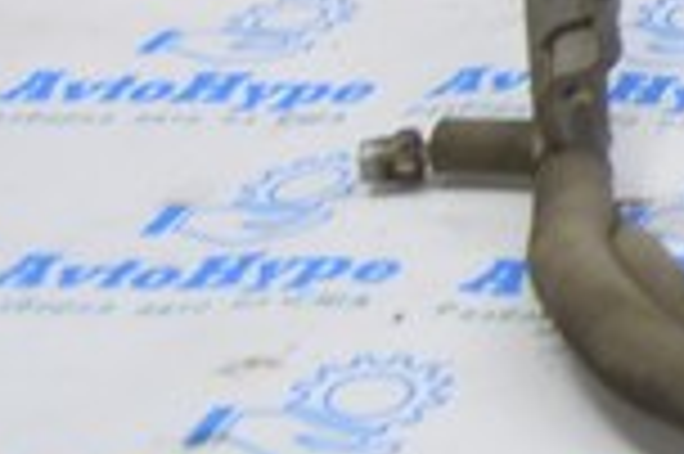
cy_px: -492
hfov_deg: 8.9
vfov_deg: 7.2
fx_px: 3454
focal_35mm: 182
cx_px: 2151
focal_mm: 18
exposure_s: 1/20
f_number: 5.6
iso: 400
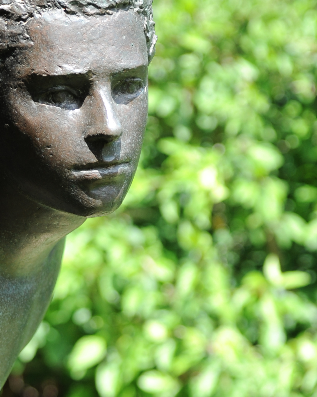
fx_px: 2334
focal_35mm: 199
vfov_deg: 9.6
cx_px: 150
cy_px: 398
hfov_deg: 7.8
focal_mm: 70
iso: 200
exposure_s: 1/640
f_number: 2.8
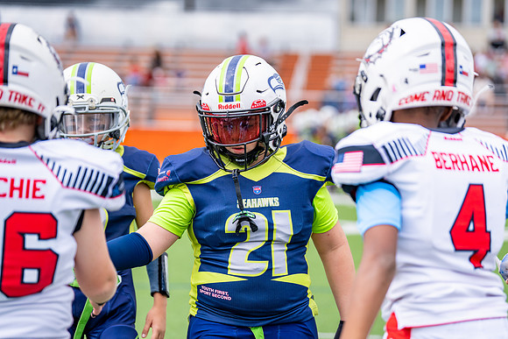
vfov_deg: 12.3
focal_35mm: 111
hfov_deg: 18.4
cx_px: 258
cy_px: 166
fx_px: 1572
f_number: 2.8
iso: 320
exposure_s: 1/2500
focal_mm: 108
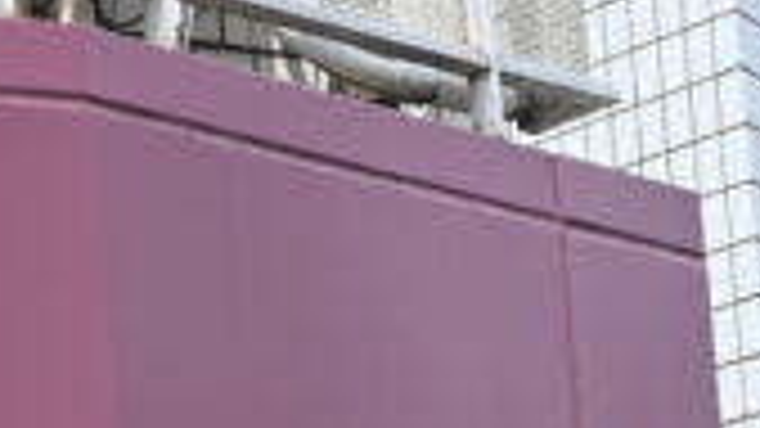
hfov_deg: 9.0
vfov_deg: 5.4
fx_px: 4191
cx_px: -1259
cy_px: 1388
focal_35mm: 208
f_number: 5.6
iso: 110
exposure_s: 1/250
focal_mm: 28
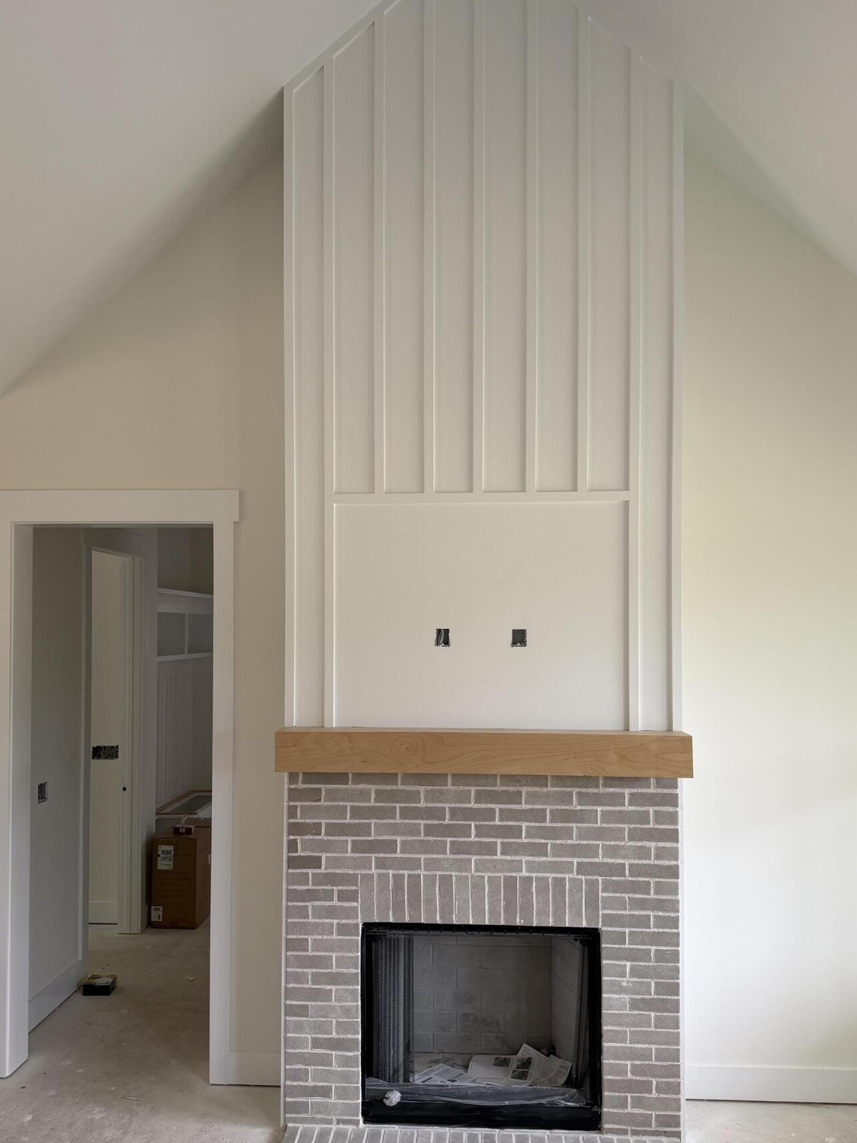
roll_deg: -0.5
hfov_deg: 49.8
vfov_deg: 63.3
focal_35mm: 28
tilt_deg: +1.3
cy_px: 617
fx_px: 924
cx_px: 420
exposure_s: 1/121
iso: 160
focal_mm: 6.76
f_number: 1.78
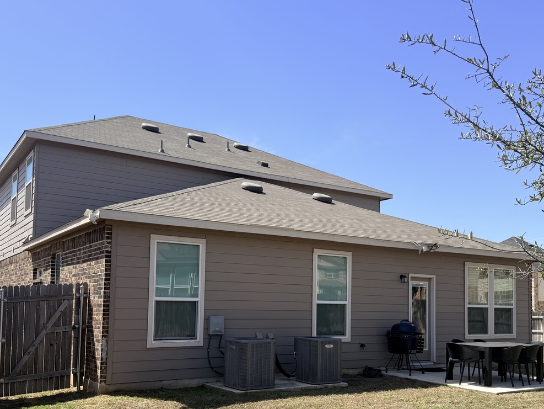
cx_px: 276
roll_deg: -0.8
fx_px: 550
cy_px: 275
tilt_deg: +3.8
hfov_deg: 52.6
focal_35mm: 35
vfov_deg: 40.2
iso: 80
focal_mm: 6.76
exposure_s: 1/3145
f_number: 1.78
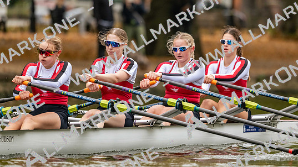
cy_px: 87
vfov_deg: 2.7
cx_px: 138
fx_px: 3579
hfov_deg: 4.8
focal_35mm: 453
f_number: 4.5
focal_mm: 400
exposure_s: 1/2500
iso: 2500
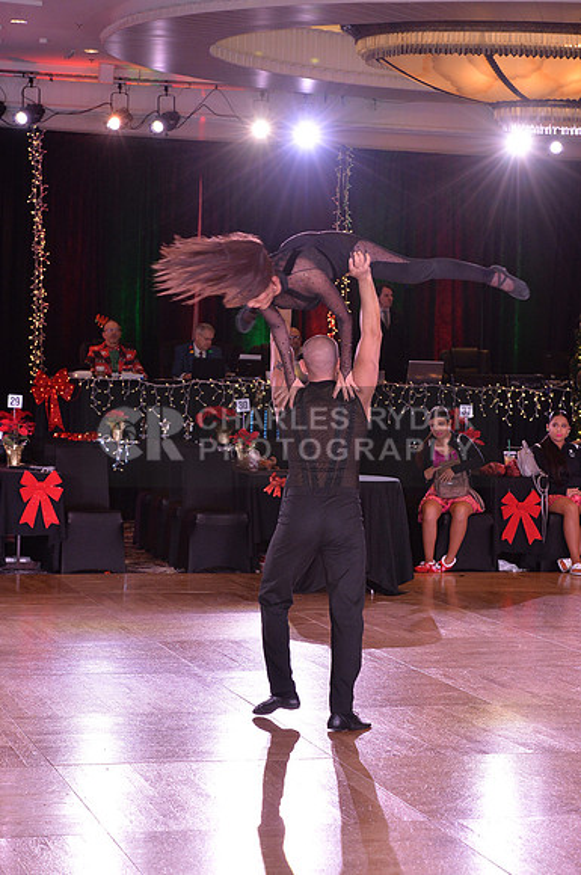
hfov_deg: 15.1
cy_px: 438
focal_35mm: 90
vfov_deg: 22.7
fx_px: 2185
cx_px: 290
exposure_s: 1/250
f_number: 6.3
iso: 2000
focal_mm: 90
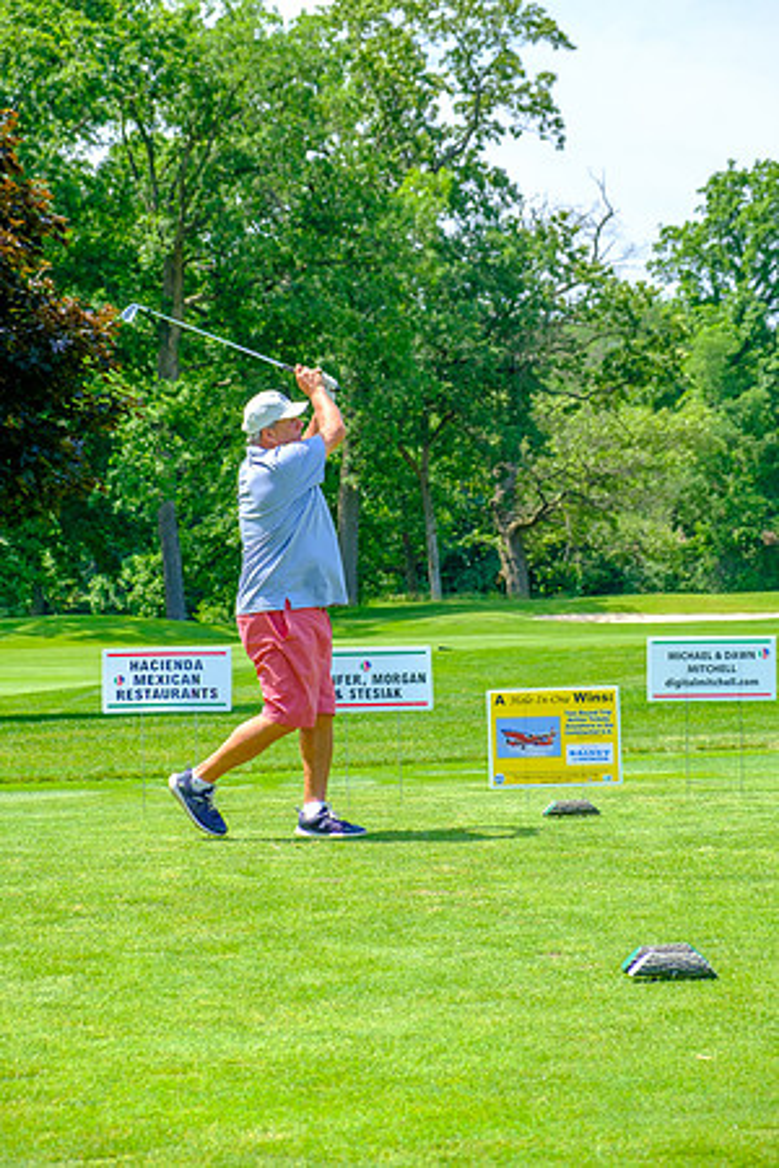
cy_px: 584
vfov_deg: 25.7
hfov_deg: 17.3
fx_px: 2564
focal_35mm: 79
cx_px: 390
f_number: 5
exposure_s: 1/500
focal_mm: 52.7
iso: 200
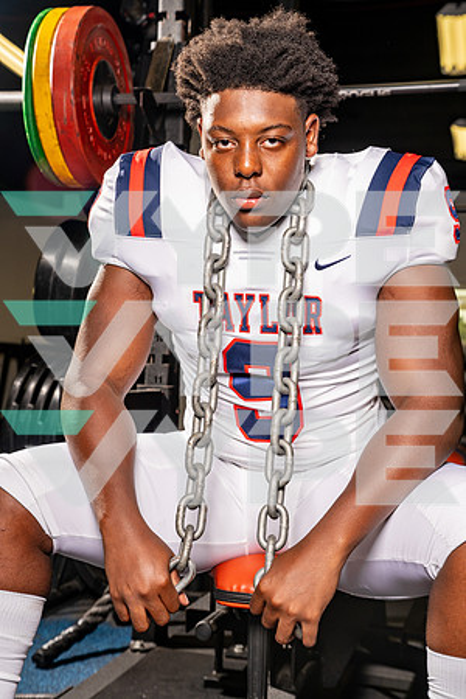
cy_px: 350
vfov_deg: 36.2
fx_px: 1068
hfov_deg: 24.6
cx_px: 233
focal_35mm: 55
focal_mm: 55
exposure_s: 1/500
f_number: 5.6
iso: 320
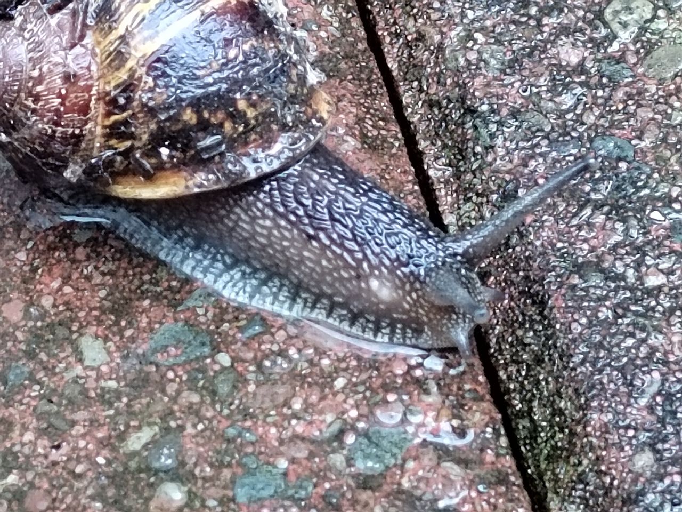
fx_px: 4531
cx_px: 341
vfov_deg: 6.5
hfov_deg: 8.6
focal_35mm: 230
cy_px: 256
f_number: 1.9
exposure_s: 1/100
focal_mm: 5.52
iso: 716
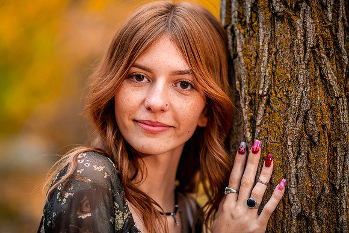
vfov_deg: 13.0
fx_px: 1018
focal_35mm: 105
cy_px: 116
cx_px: 174
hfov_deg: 19.5
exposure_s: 1/100
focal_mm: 105
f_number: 2
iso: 1250
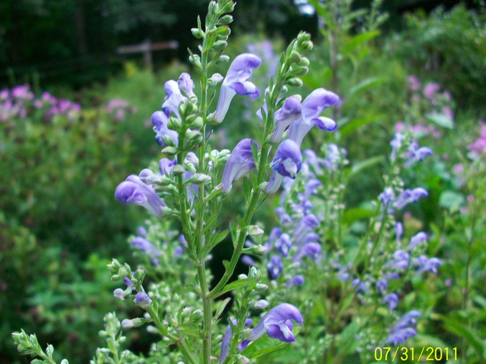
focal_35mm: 37
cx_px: 207
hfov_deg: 50.0
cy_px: 190
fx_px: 519
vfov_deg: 38.6
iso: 94
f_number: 2.8
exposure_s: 1/60
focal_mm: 5.7
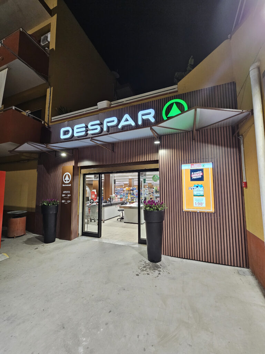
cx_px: 132
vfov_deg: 106.2
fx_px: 133
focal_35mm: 13
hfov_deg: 89.9
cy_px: 177
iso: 125
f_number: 2.2
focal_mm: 2.2
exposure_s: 1/50
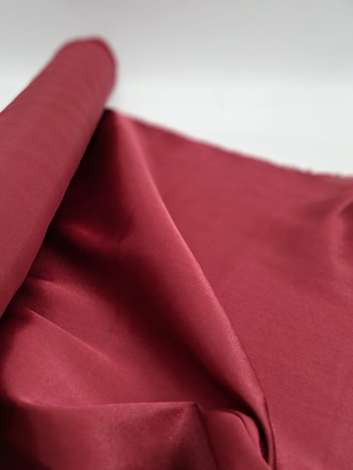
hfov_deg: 32.1
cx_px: 141
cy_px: 245
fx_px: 612
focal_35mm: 45
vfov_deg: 42.1
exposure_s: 1/50
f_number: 1.8
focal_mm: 4
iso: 50
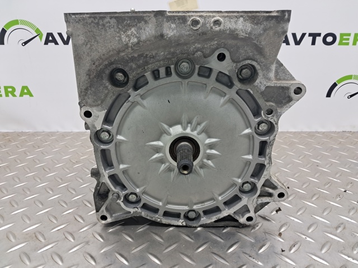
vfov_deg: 51.3
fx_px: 279
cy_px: 134
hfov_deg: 65.4
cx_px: 179
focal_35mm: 27
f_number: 1.8
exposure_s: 1/50
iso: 160
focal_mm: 4
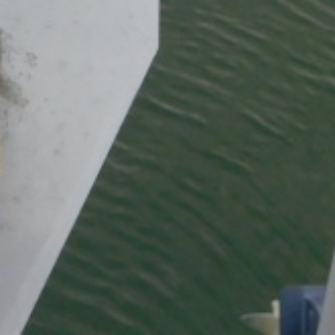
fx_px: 1686
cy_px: 57
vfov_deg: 11.3
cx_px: -203
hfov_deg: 10.8
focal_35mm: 154
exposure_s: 1/320
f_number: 3.5
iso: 125
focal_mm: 6.3
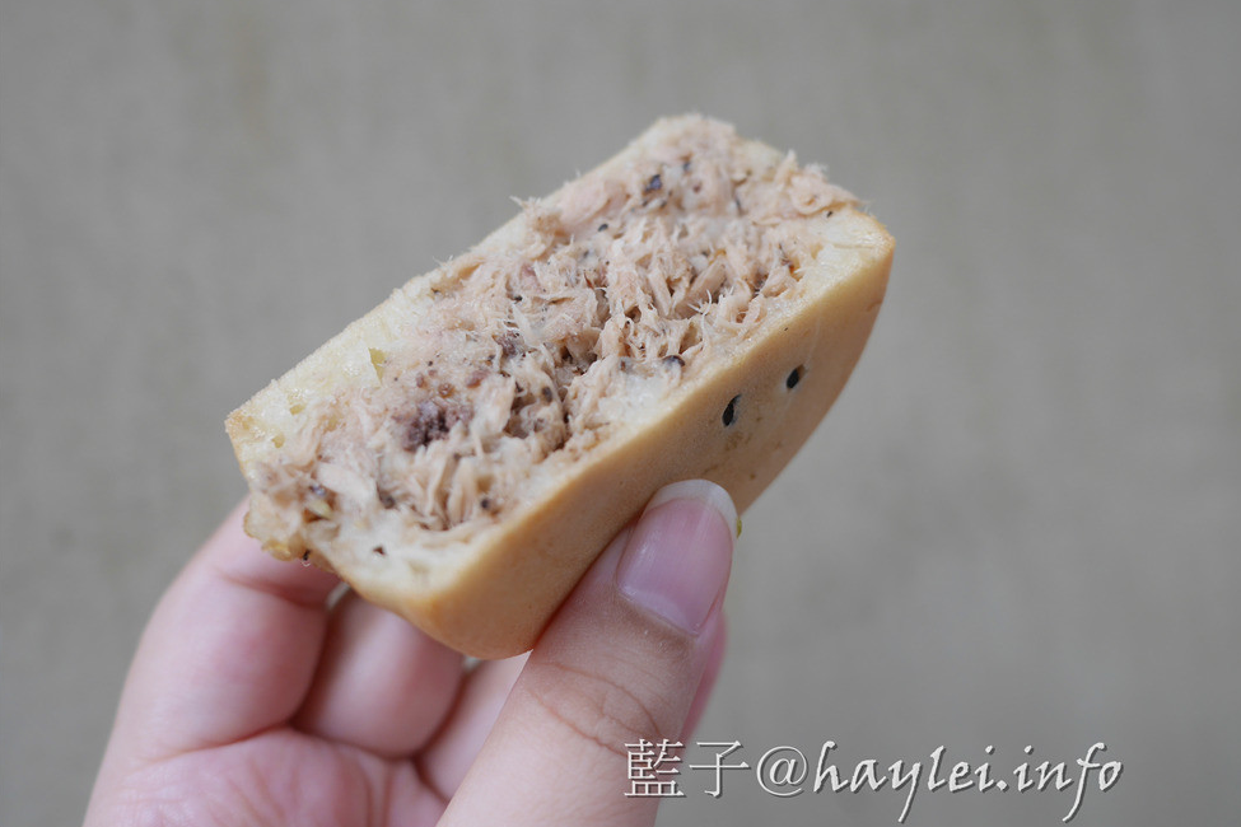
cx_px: 631
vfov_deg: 41.0
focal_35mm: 32
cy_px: 356
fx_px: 1103
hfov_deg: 58.7
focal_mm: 15
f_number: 2.8
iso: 200
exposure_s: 1/250
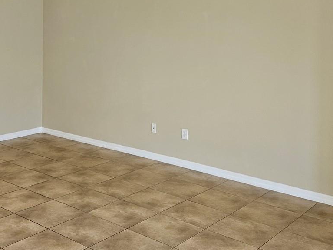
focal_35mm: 48
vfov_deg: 29.5
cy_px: 48
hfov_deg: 38.9
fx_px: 462
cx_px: 96
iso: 160
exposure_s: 1/120
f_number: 1.8
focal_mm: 5.4
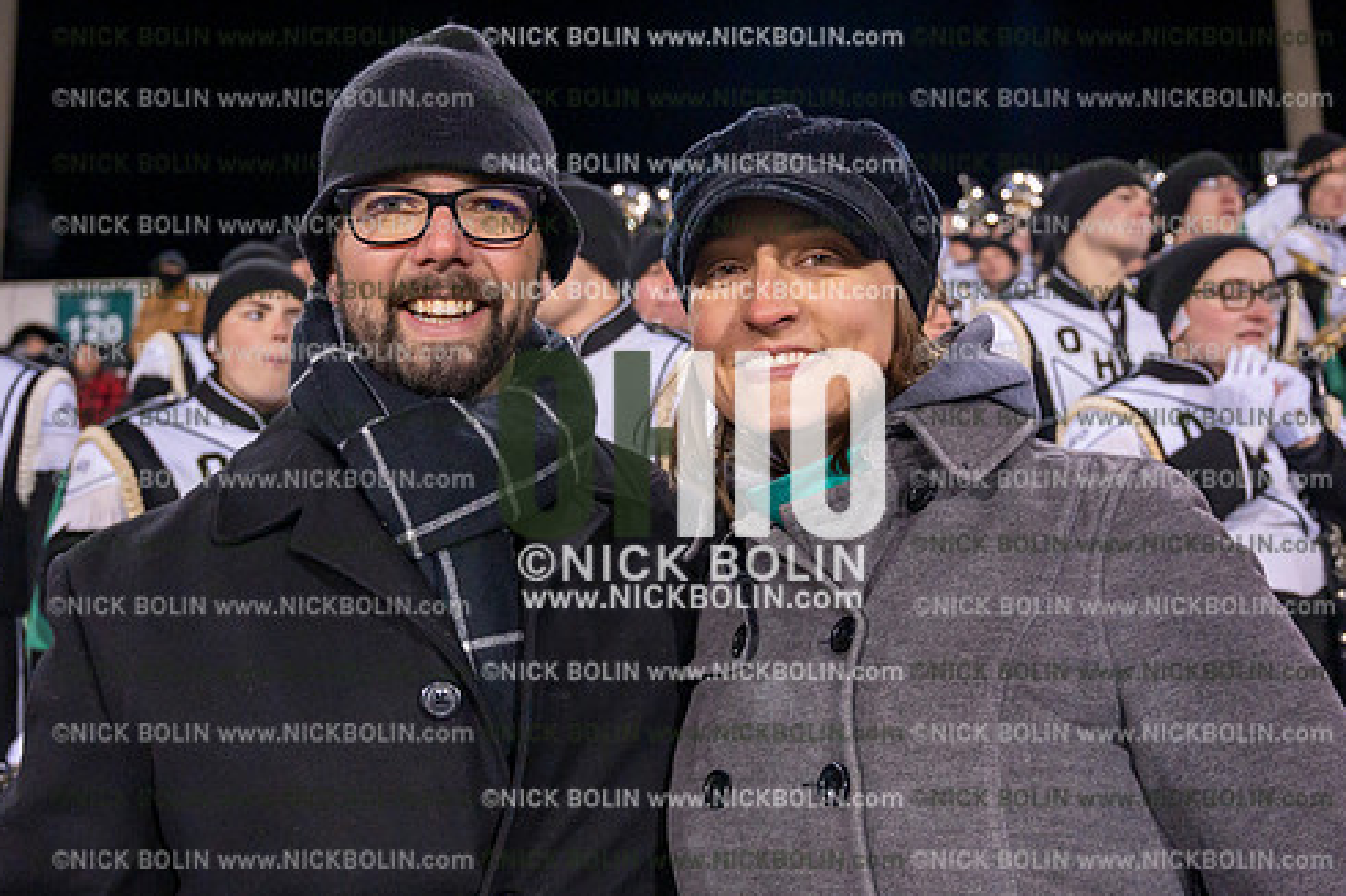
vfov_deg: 36.8
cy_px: 480
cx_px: 691
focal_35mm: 36
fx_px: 1345
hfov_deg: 53.1
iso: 5000
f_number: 4.5
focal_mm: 30.5
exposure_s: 1/640
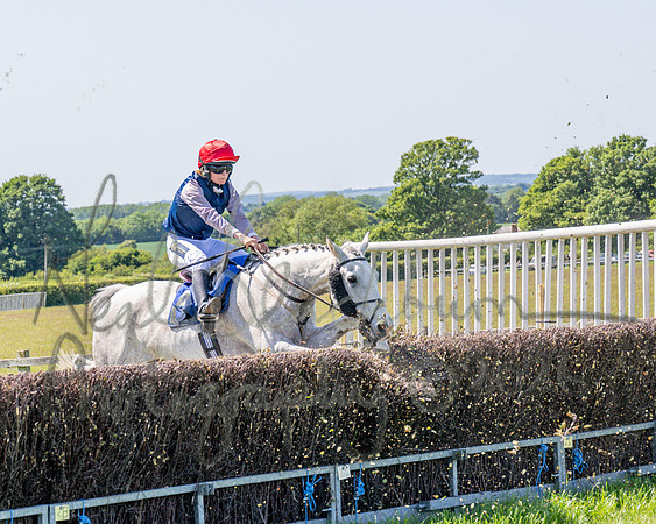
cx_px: 347
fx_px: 2452
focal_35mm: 126
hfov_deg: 15.2
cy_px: 218
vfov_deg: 12.2
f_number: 4
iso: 200
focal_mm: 70
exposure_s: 1/1600
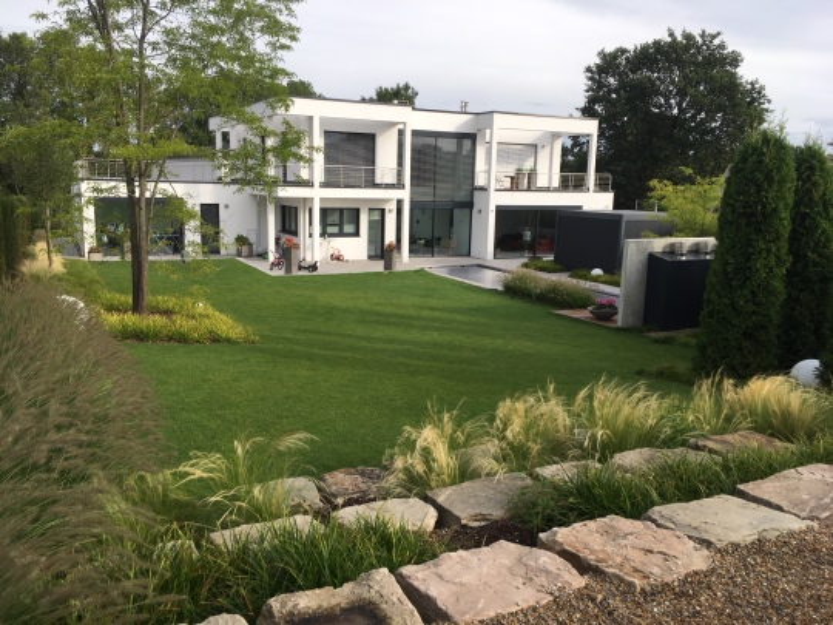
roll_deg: -2.0
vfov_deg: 48.2
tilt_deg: -10.7
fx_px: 698
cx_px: 416
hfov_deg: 61.7
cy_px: 312
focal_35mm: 29
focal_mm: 4.15
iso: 25
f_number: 2.2
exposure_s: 1/761
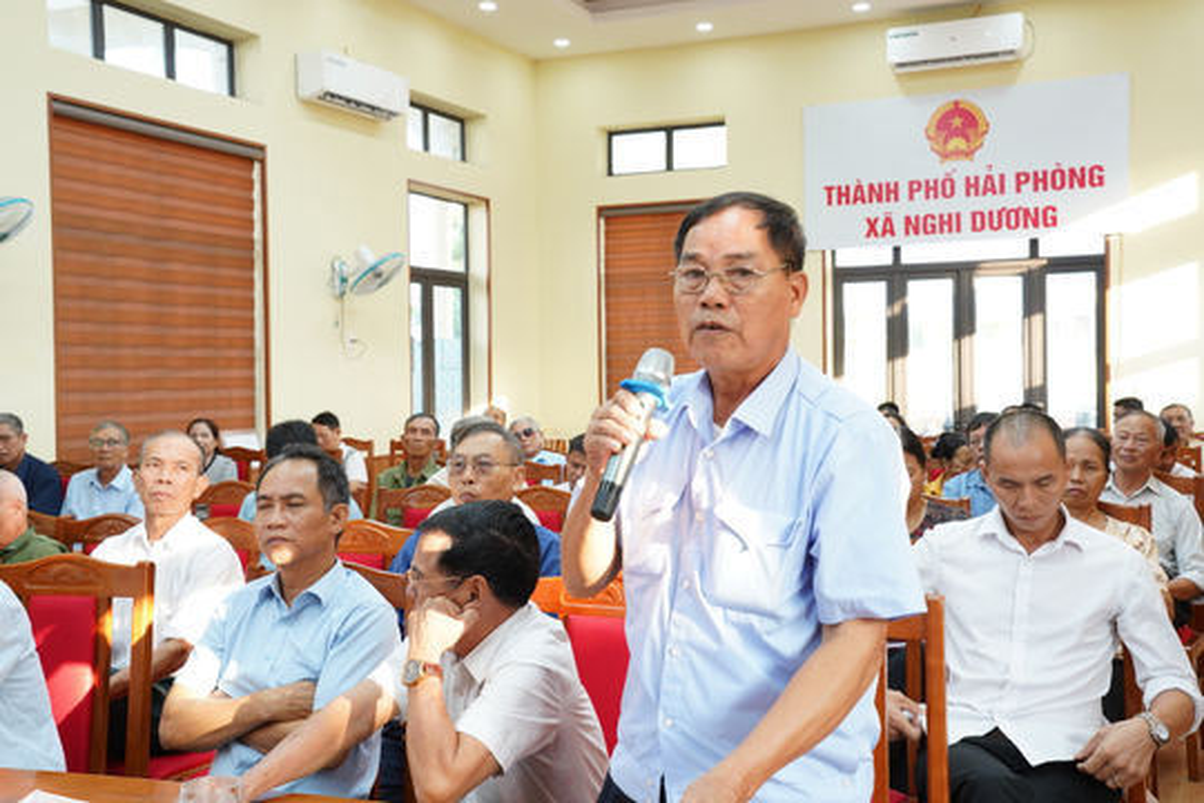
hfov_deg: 46.4
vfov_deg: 31.9
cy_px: 402
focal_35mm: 42
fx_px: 1405
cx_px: 602
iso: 800
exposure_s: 1/50
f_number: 7.1
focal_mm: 42
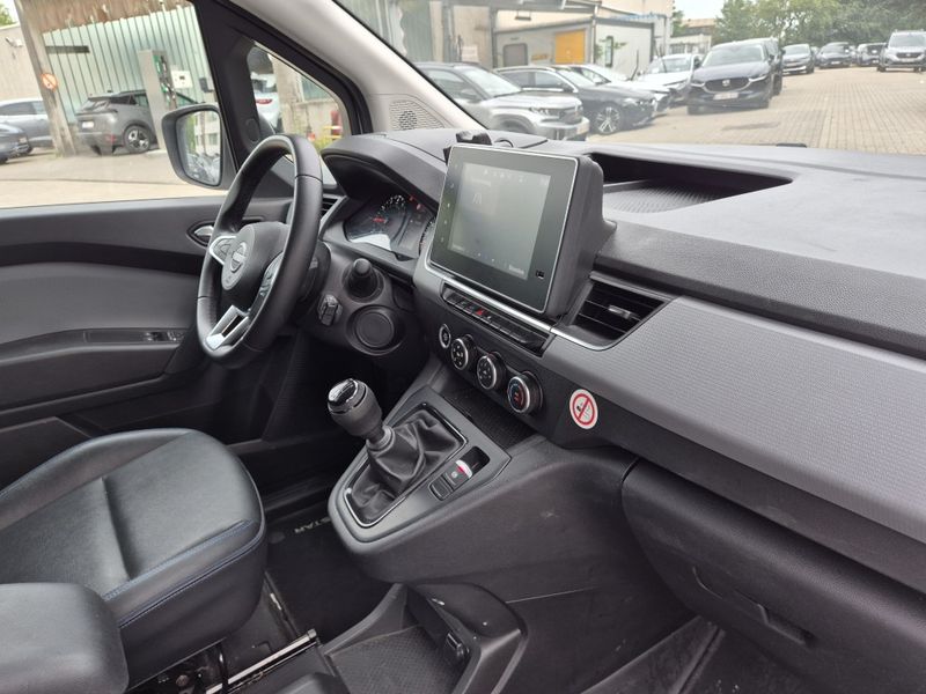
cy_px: 347
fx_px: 615
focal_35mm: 23
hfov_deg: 73.9
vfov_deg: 58.9
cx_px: 463
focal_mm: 5.4
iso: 40
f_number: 1.8
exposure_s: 1/180
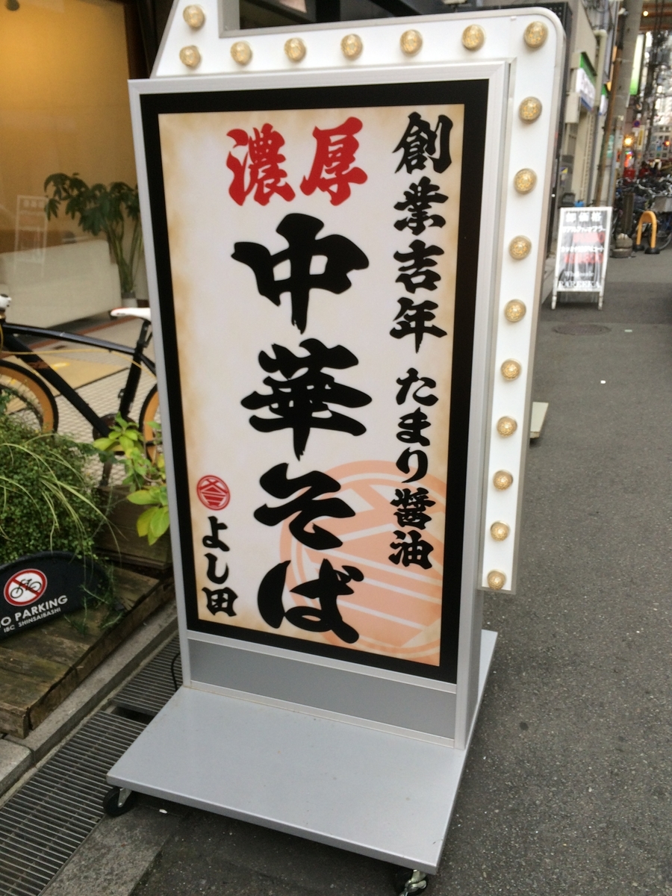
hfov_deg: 48.2
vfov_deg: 61.7
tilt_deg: -21.4
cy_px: 448
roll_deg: +0.5
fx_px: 751
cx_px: 336
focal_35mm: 29
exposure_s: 1/120
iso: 64
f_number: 2.2
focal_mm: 4.15
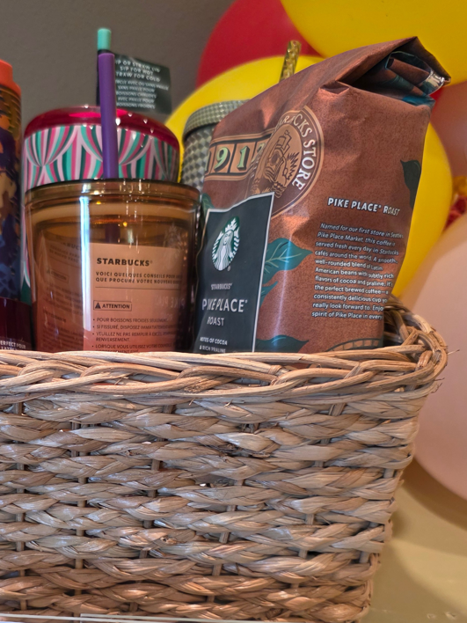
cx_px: 109
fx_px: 702
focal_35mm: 39
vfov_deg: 46.2
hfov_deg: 35.9
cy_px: 464
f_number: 1.7
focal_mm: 6.3
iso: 320
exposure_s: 1/120
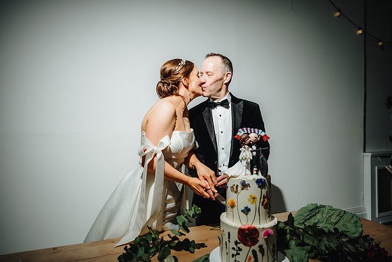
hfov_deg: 73.7
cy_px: 131
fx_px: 261
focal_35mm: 24
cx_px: 196
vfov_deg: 53.2
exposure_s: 1/200
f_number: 2.8
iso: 200
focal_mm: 24
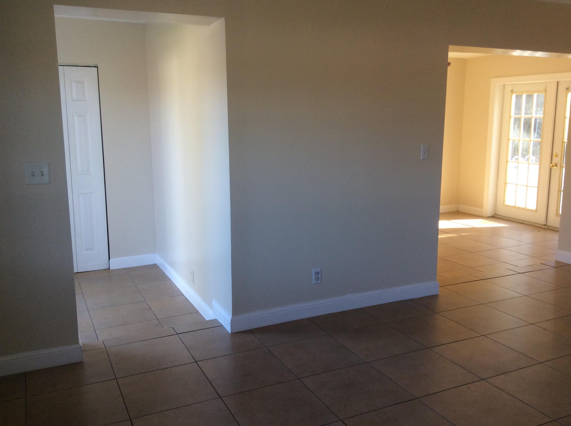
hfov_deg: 55.4
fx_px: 544
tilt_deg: -9.4
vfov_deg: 42.8
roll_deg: -0.7
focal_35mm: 33
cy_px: 209
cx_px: 287
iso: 32
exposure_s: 1/60
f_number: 2.4
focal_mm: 3.3
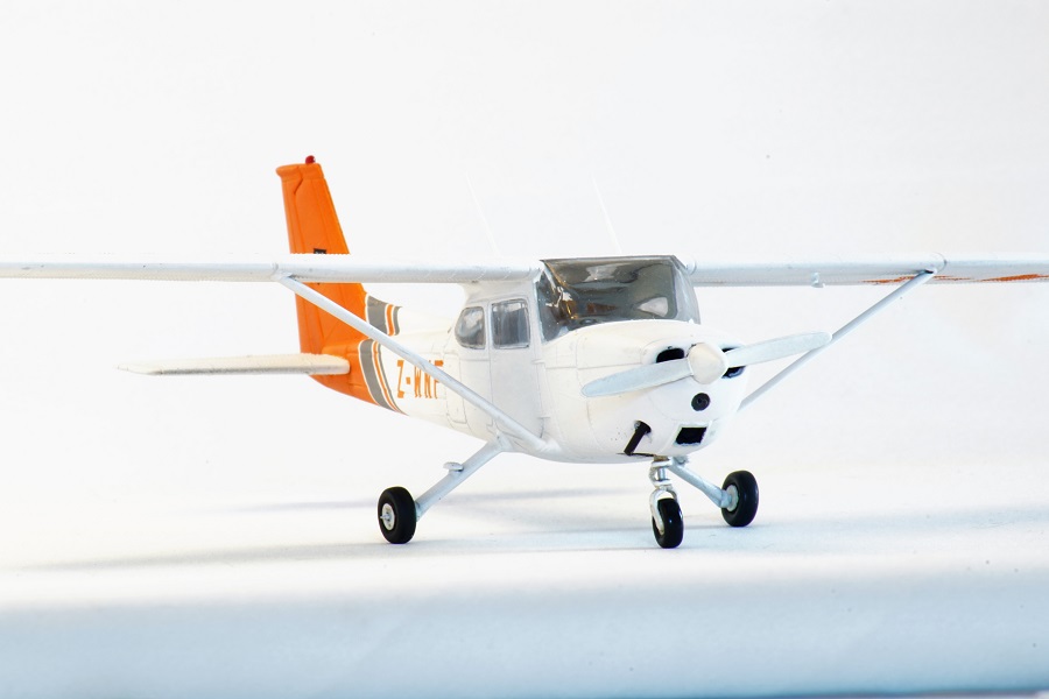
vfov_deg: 3.1
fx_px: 13111
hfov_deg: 4.6
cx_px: 524
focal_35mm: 450
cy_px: 350
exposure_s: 15
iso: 100
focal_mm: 300
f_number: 40
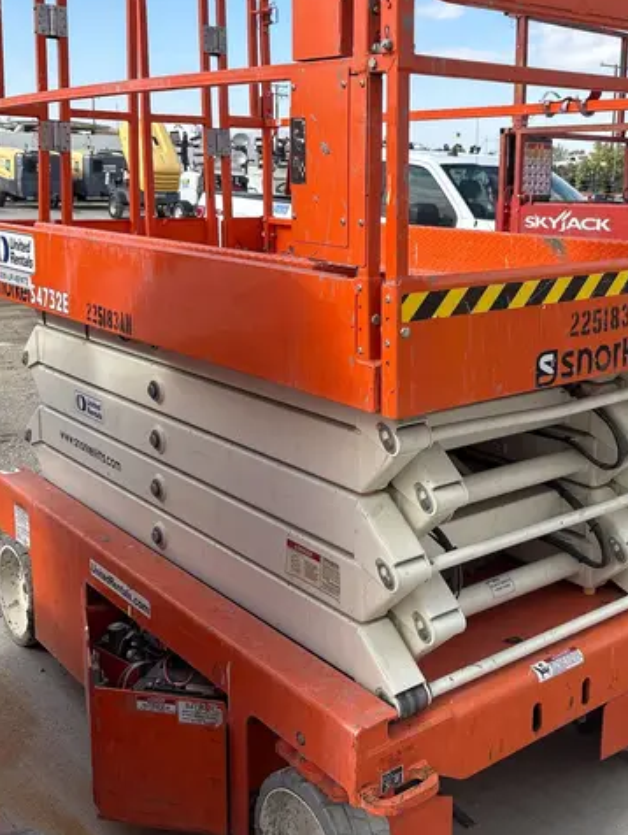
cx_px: 423
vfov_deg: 46.4
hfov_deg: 35.6
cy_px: 315
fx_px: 966
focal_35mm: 40
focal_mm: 5.96
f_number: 1.6
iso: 50
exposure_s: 1/2283
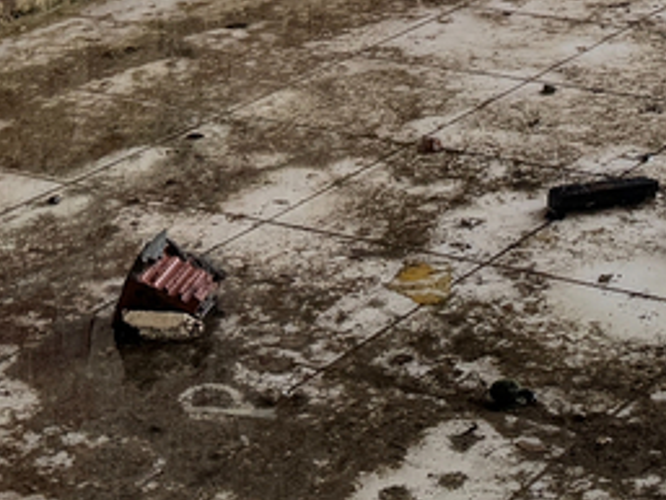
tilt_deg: +0.7
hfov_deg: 17.4
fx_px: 2156
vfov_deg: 11.6
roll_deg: +1.3
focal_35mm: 112
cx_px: 565
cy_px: -567
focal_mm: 6.76
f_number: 1.78
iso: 80
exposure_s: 1/302
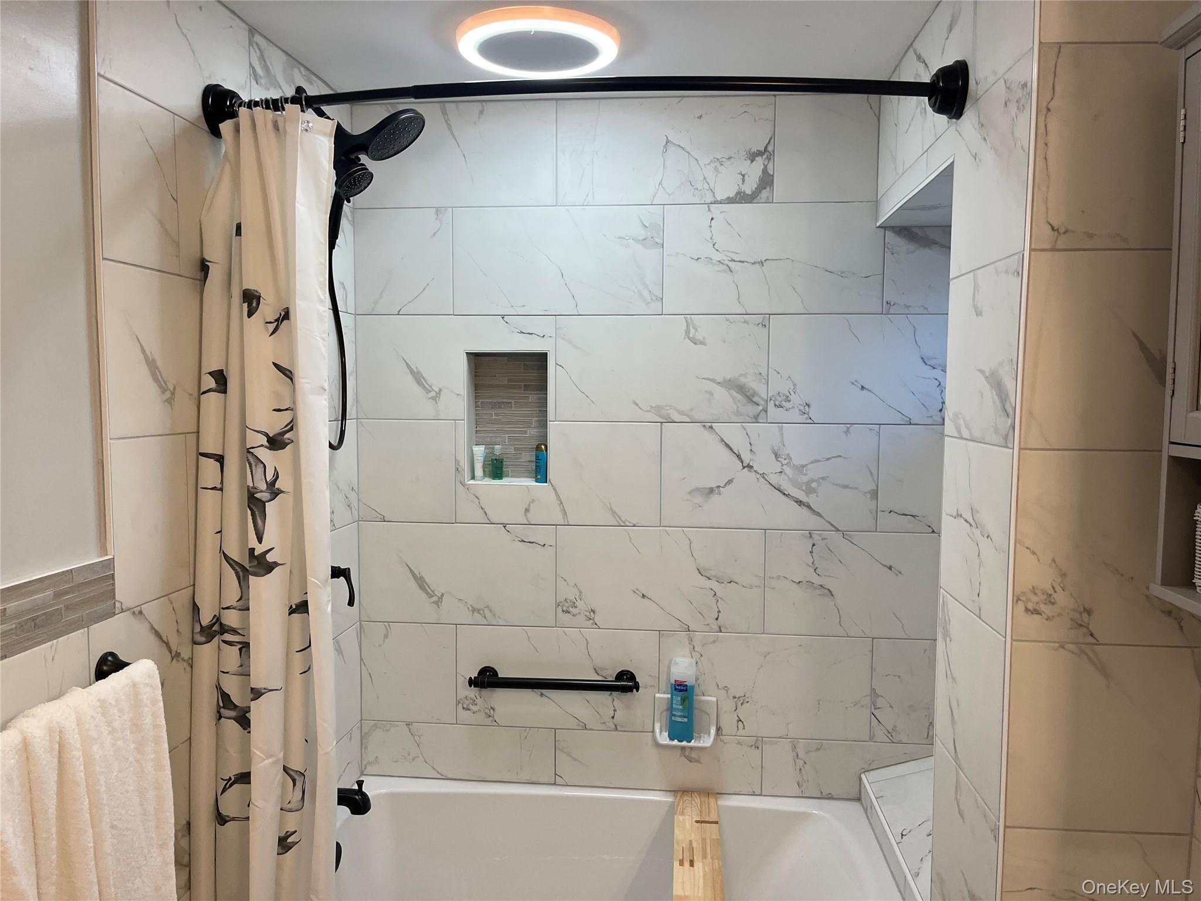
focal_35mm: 26
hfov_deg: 67.3
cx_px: 600
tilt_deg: -5.1
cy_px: 450
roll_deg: -1.0
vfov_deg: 53.1
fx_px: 902
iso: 125
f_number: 1.6
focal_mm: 5.1
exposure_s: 1/120
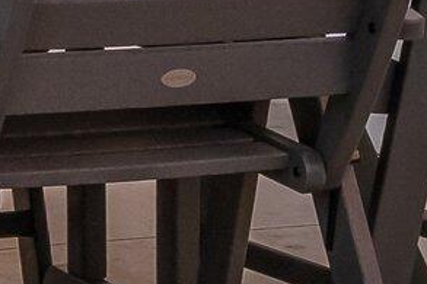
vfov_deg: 5.3
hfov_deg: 8.1
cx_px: -13
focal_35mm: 252
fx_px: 2987
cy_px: -327
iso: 250
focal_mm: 24
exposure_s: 1/25
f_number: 9
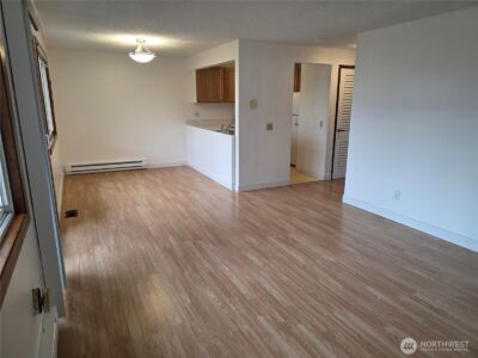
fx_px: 318
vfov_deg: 58.9
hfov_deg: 73.9
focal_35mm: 23
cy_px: 179
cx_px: 239
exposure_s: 1/120
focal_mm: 6.3
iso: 160
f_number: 1.7
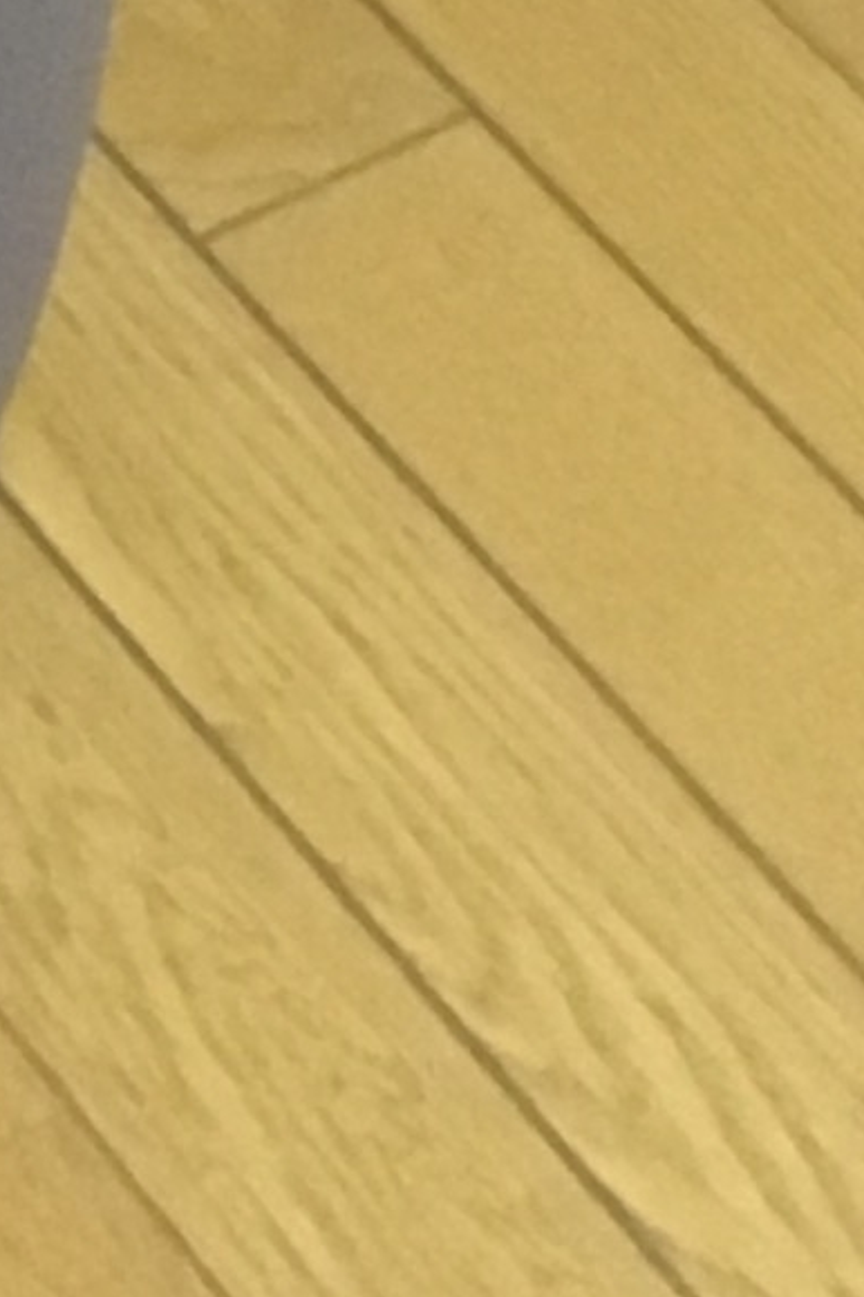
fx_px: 7559
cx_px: -1768
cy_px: -2052
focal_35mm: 210
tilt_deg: -33.3
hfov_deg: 6.0
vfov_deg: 8.7
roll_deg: +2.2
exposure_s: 1/15
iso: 250
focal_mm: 4.15
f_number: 2.2
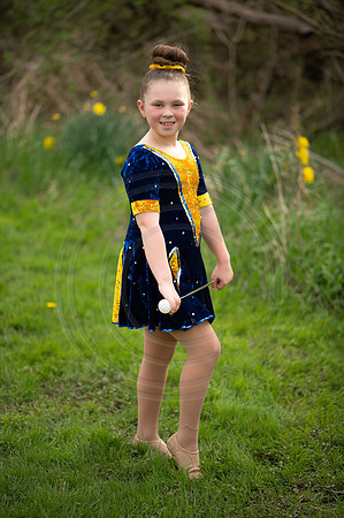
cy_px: 259
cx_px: 172
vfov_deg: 23.9
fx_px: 1221
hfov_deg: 16.0
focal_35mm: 85
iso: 100
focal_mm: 85
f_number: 1.8
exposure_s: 1/500
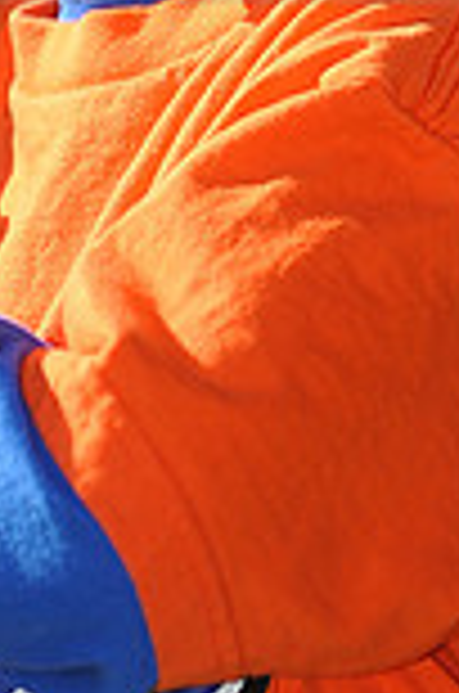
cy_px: -140
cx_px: 202
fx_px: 14484
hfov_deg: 1.8
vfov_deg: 2.7
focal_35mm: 754
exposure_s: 1/1250
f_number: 4
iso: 200
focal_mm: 200
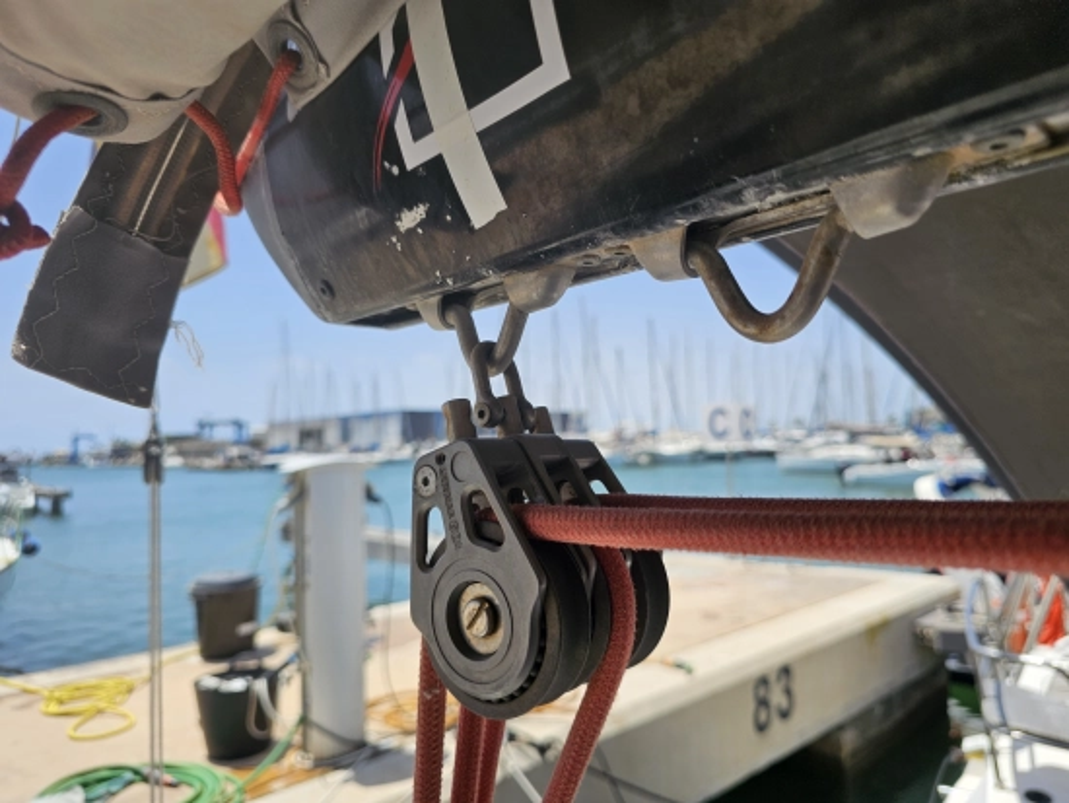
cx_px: 534
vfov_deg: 58.9
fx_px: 711
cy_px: 402
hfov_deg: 73.9
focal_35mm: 23
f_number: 1.7
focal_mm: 6.3
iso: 10
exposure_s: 1/726
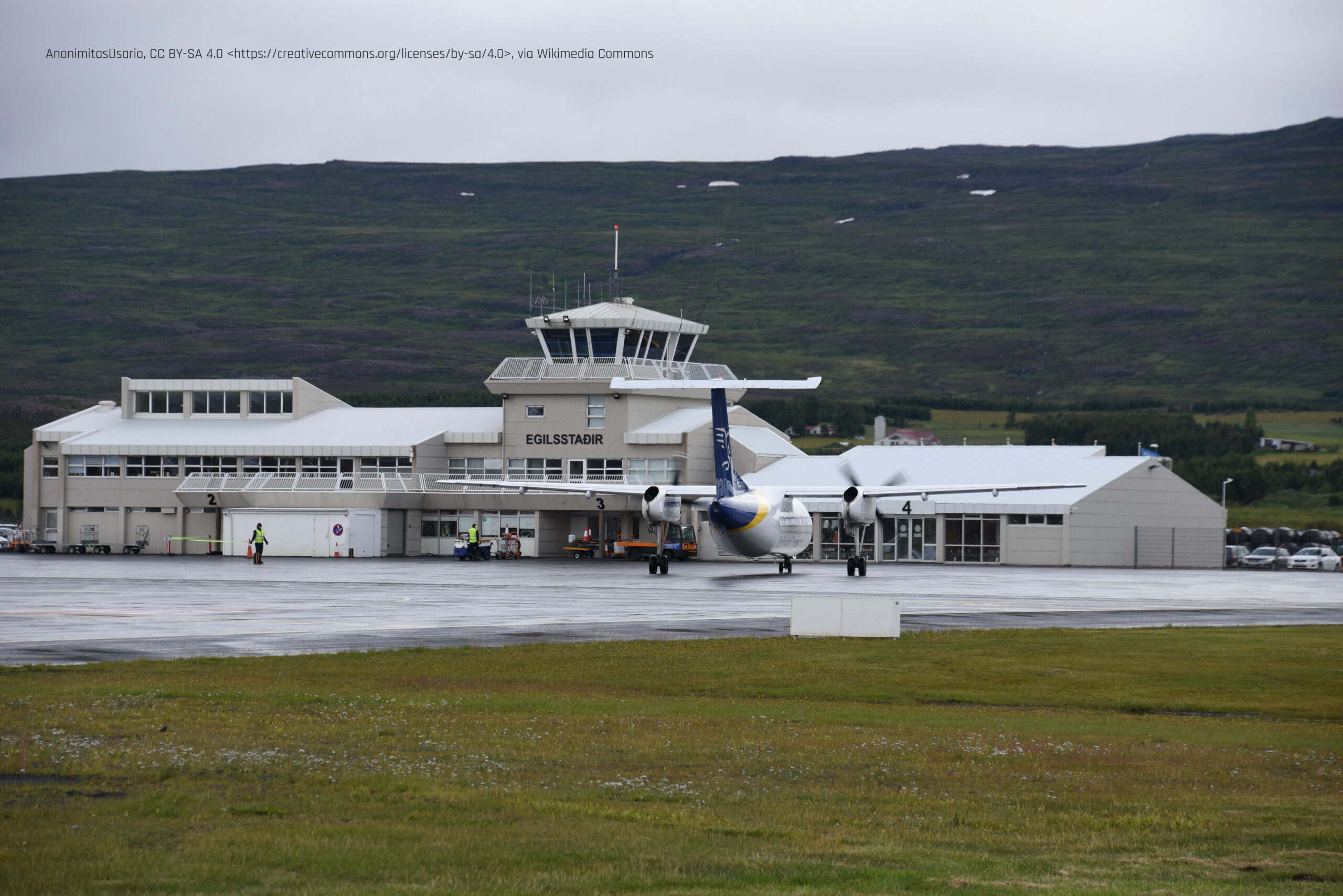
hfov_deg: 14.4
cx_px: 672
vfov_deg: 9.6
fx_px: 5316
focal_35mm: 142
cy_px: 448
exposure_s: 1/250
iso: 100
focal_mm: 95
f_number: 5.6
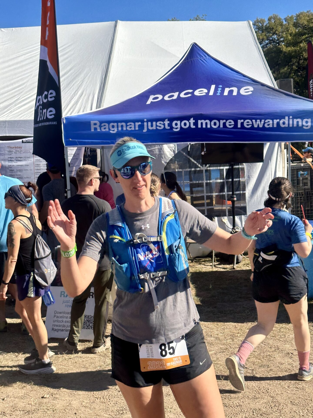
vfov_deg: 39.7
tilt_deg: -7.5
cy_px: 209
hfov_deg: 30.3
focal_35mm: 48
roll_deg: +4.4
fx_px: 579
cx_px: 156
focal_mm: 6.86
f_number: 1.78
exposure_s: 1/4016
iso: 64
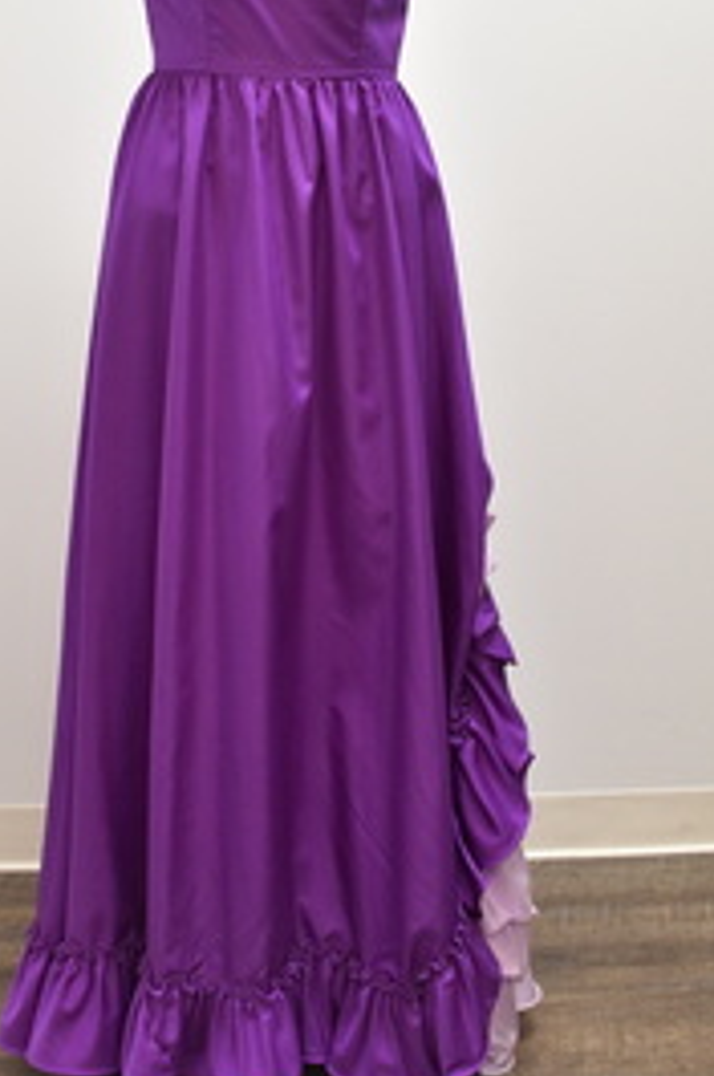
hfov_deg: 26.4
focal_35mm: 51
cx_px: 308
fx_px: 1521
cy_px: 386
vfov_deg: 38.6
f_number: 4.5
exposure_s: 1/80
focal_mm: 20
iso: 1000
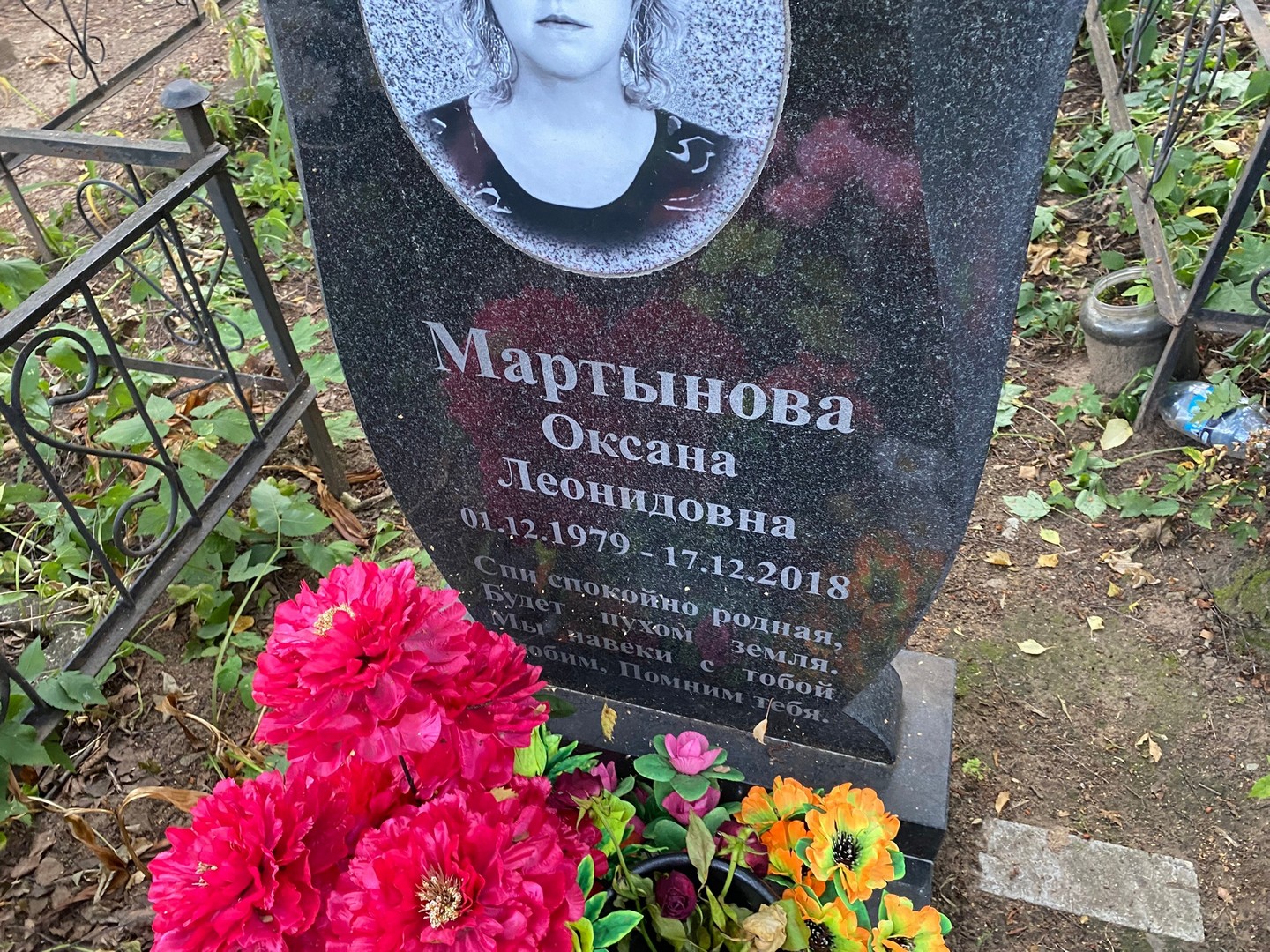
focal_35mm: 26
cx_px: 635
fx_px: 954
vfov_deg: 53.1
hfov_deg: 67.3
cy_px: 476
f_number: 1.8
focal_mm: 4.25
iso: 200
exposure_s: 1/60
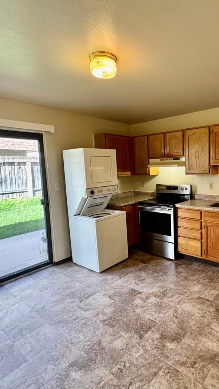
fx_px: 217
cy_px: 192
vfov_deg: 83.8
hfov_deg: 51.8
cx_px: 158
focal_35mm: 21
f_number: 2.2
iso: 250
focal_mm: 2.22
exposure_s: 1/120
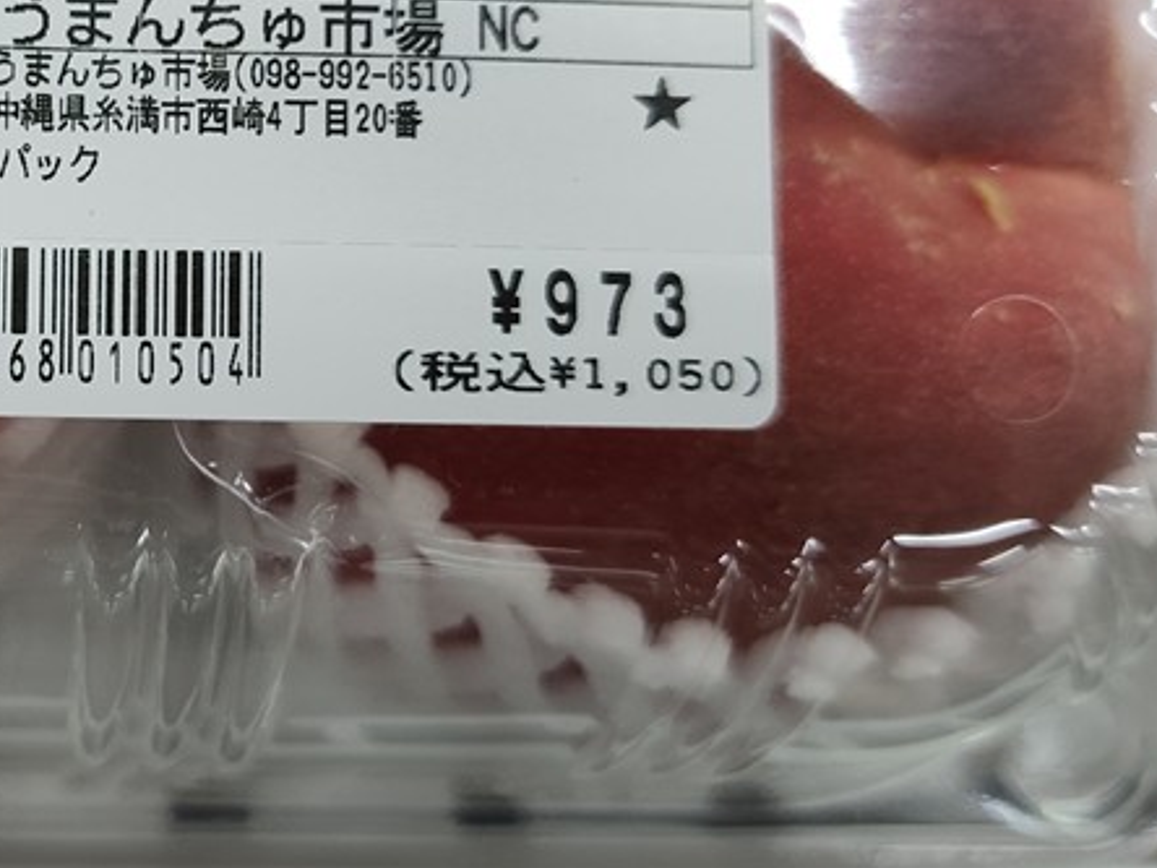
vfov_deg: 27.1
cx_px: 149
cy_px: 206
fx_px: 1771
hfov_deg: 34.4
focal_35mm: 53
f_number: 1.7
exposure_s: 1/100
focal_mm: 6.07
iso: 250
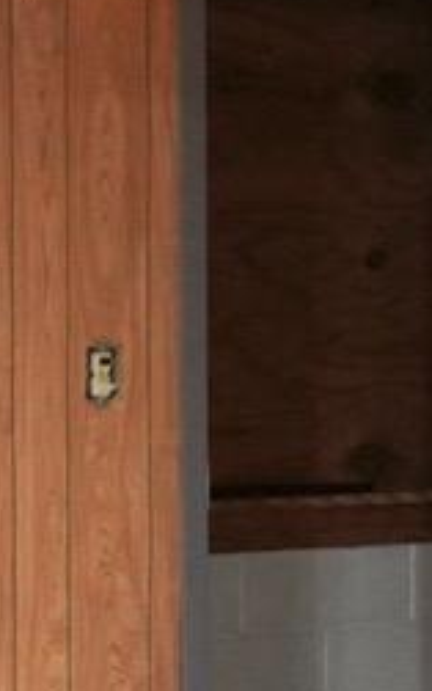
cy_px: 825
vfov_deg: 8.6
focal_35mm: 241
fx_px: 4537
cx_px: 327
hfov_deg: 5.4
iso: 2500
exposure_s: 1/160
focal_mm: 29
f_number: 3.5
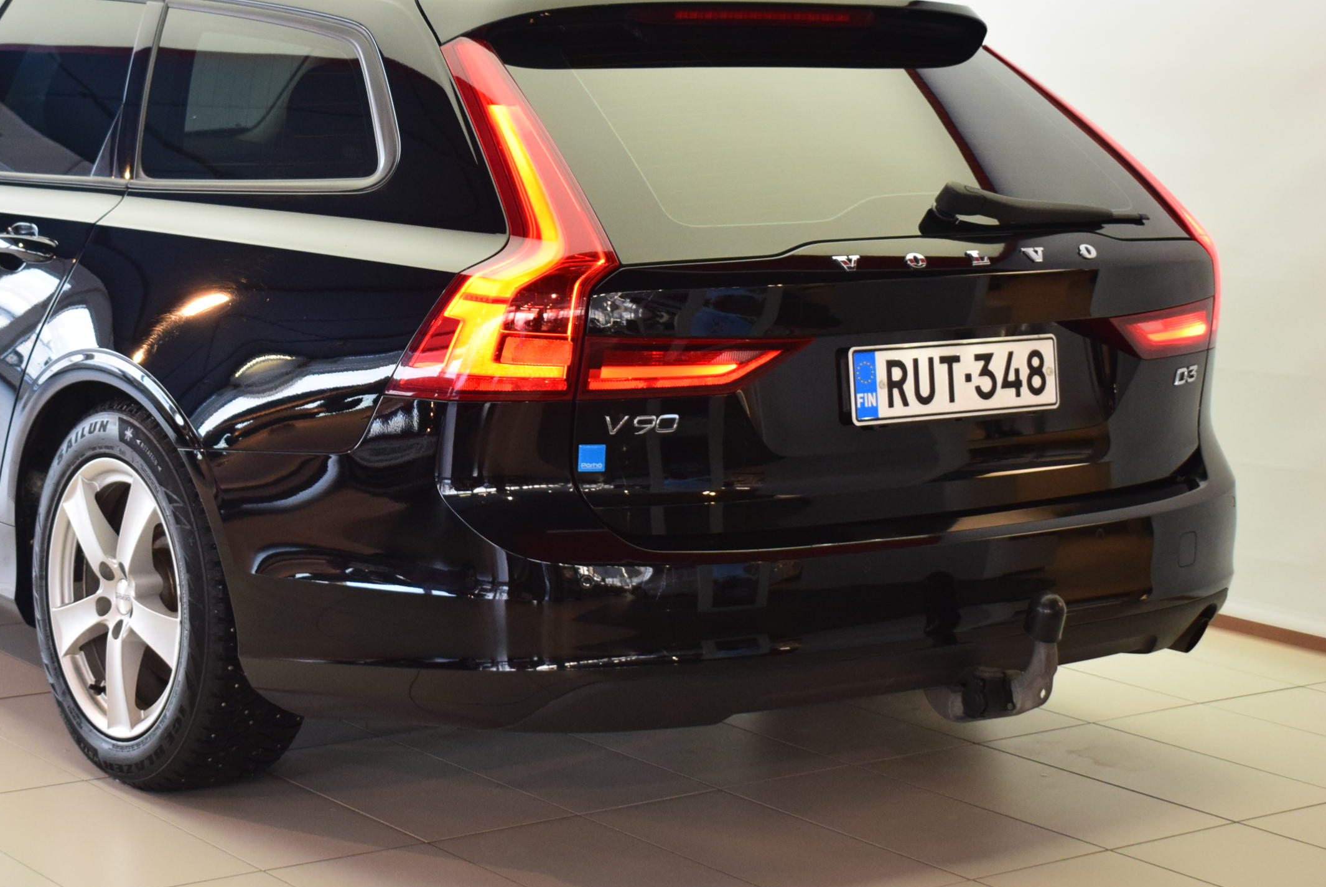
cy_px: 363
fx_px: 2717
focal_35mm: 74
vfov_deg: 18.5
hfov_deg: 27.2
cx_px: 398
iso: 1600
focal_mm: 35
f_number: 4.5
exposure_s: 1/125
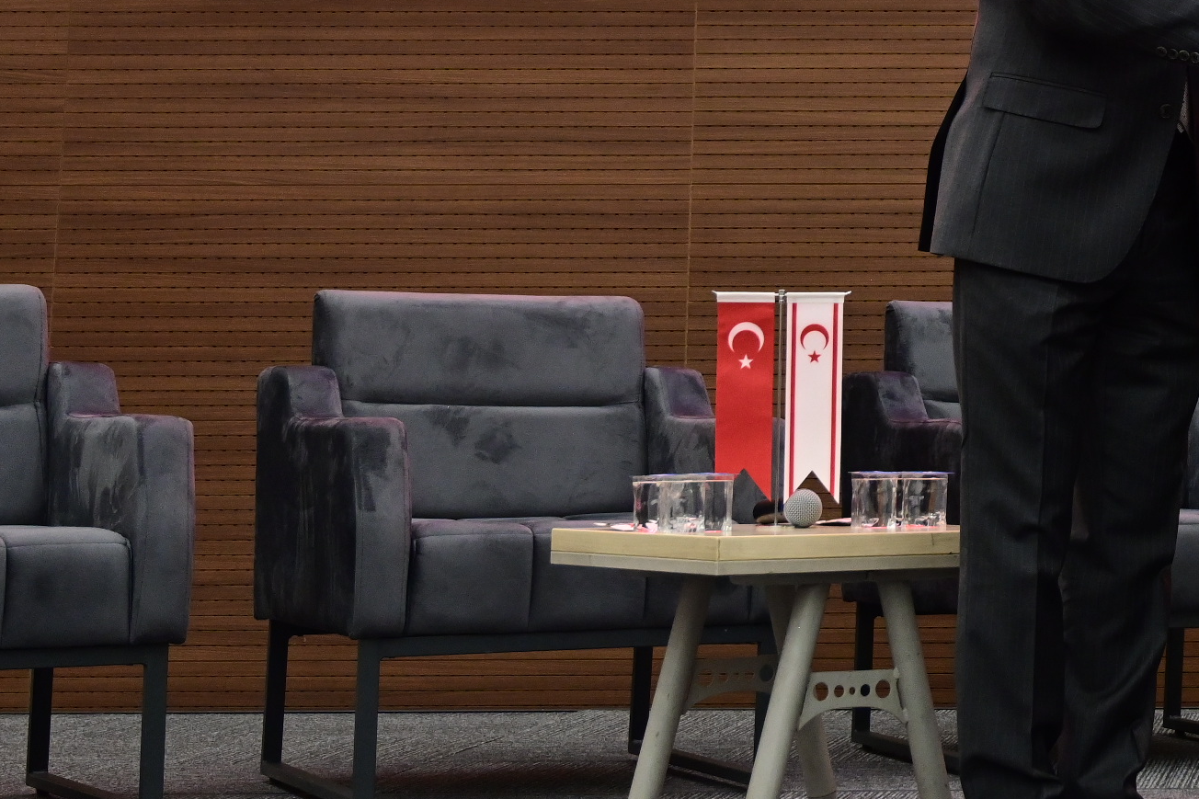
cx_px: 1423
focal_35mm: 97
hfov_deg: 19.9
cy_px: -28
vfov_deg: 13.9
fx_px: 3216
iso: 1250
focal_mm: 30.5
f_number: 4
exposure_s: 1/125
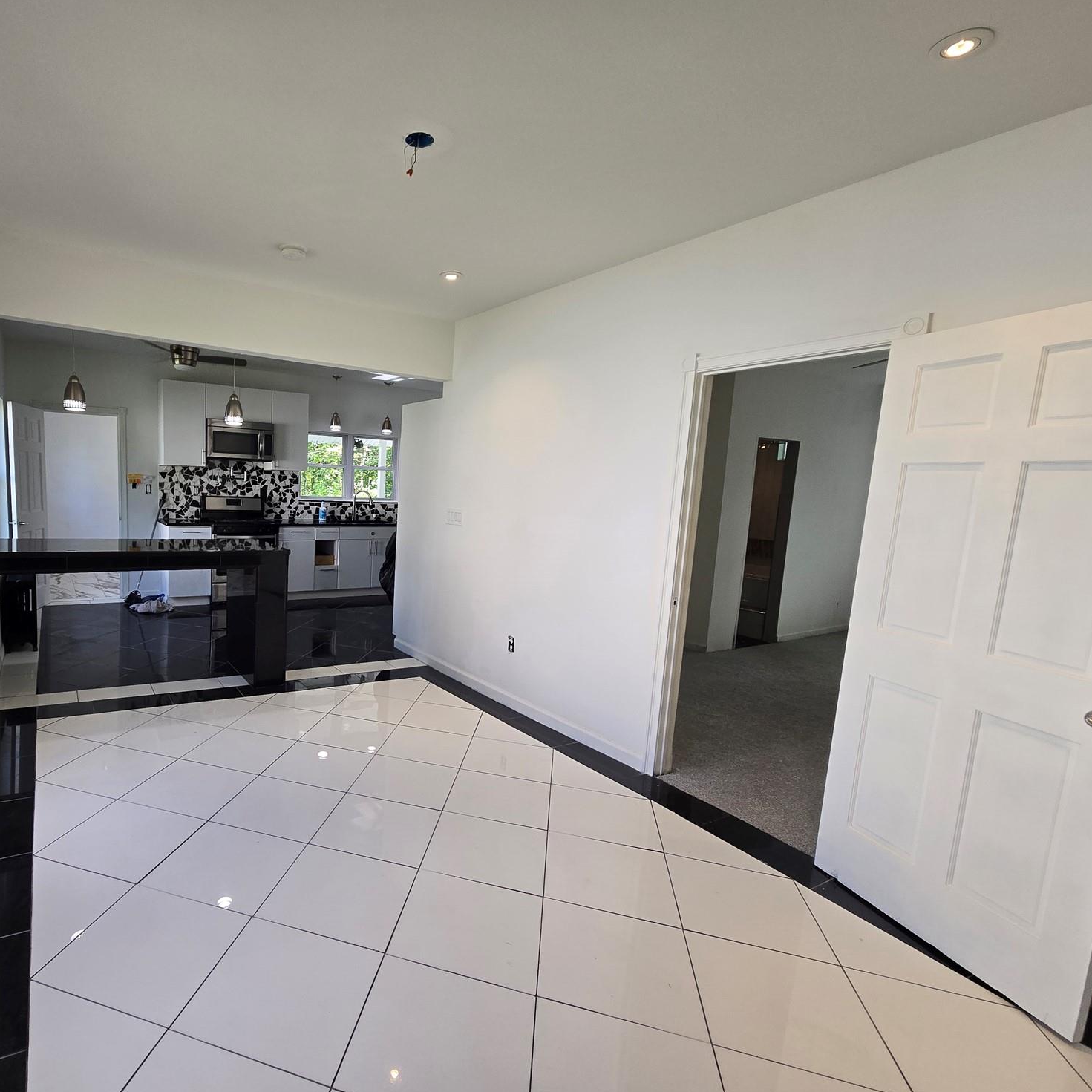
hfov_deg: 84.8
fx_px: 571
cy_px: 560
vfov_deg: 87.4
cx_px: 378
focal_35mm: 16
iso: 80
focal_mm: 2.2
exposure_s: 1/120
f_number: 2.2
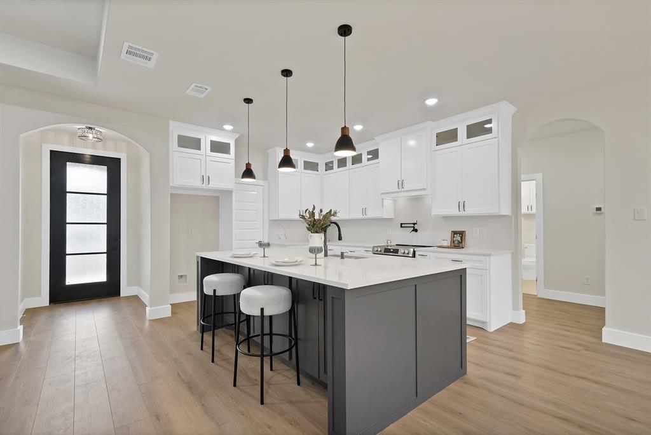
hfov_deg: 96.7
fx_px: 289
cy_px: 218
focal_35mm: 16
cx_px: 326
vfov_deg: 73.8
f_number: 9
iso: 640
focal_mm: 16
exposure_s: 1/6
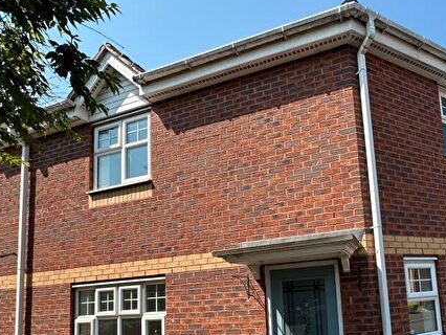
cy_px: 260
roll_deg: +3.6
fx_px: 297
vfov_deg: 55.4
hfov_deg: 71.3
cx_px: 305
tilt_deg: +6.5
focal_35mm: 23
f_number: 2.2
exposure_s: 1/824
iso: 40
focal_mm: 2.22
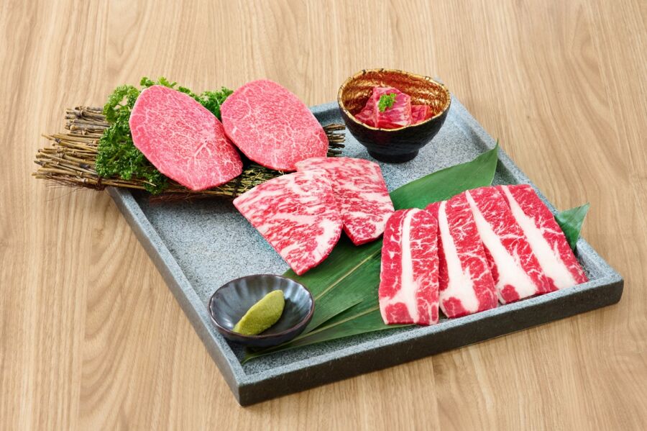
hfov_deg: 18.8
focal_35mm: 109
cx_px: 324
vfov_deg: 12.6
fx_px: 1958
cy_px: 216
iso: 320
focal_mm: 73
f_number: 13
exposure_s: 1/200
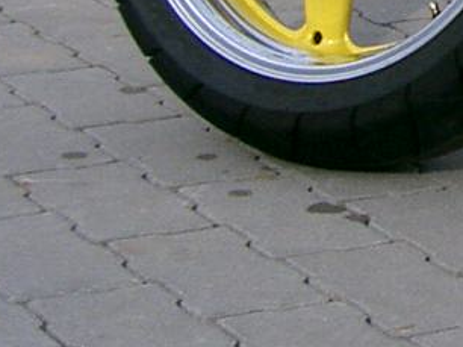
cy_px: -389
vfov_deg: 7.0
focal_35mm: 204
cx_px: 1073
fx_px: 2726
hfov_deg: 8.9
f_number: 4.8
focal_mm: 8
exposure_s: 1/640
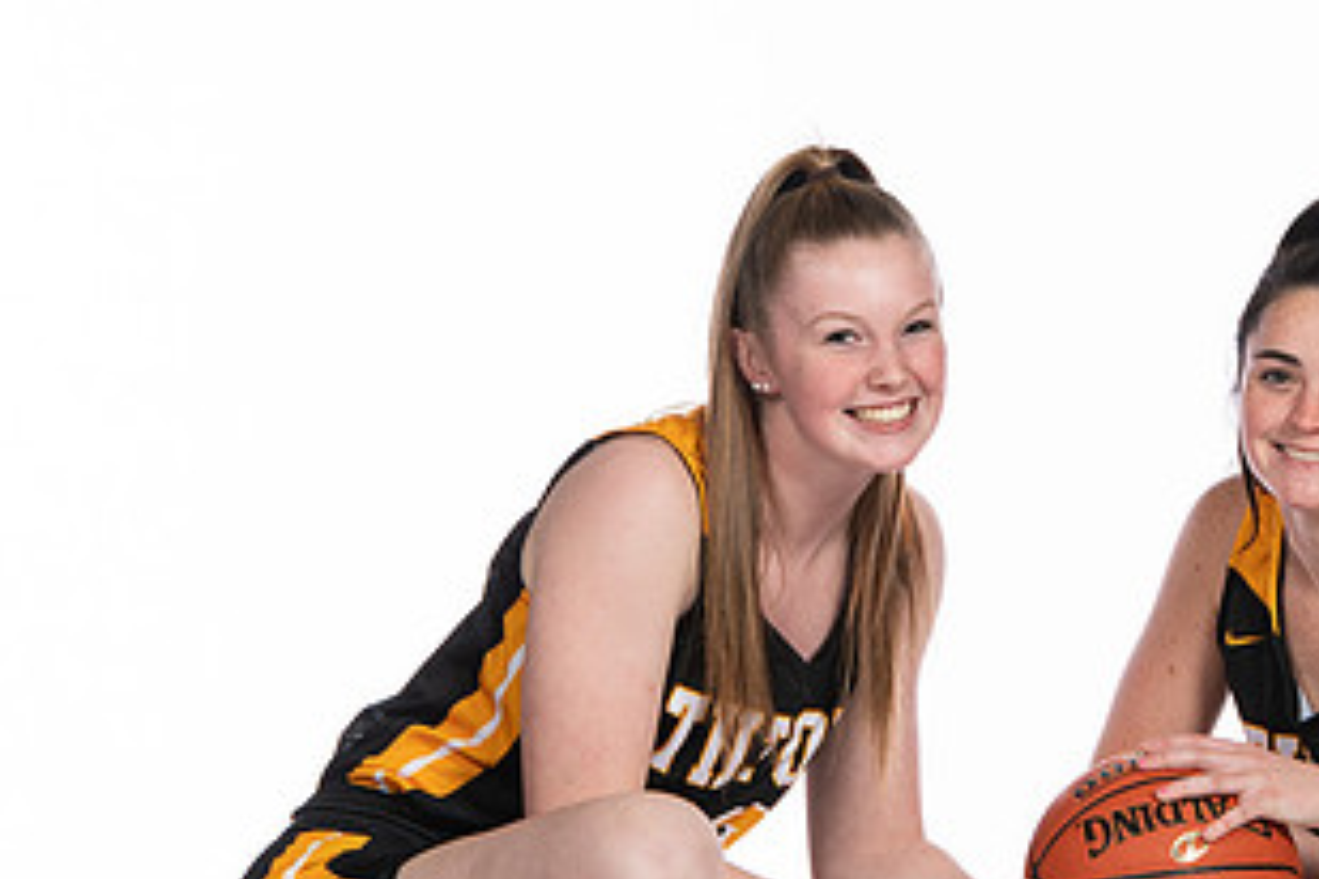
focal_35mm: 273
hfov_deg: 7.5
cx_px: 1008
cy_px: 784
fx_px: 10002
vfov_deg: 5.0
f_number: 5.6
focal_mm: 82
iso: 100
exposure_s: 1/100
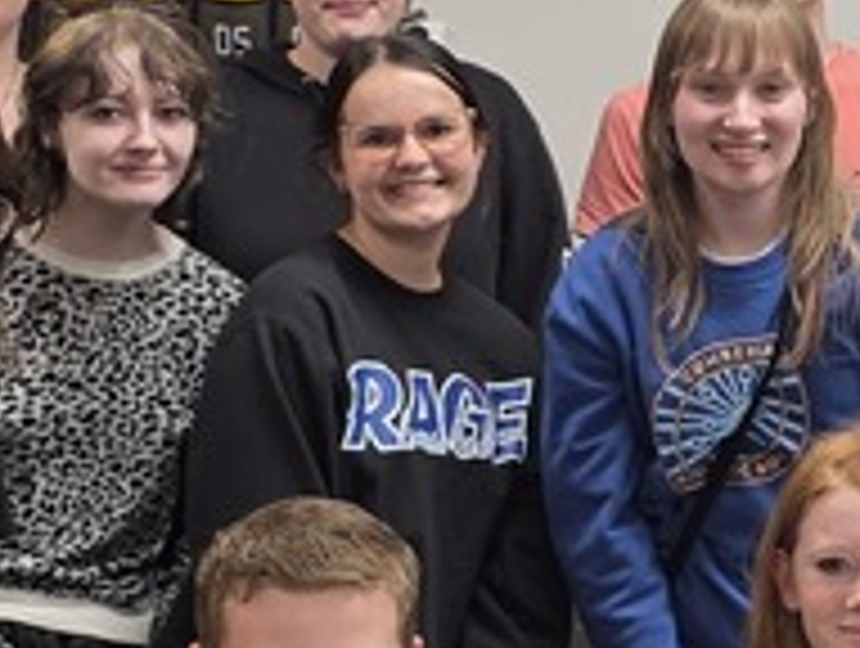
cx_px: 937
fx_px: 3062
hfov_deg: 15.6
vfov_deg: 12.1
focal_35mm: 123
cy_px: 279
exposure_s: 1/120
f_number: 1.7
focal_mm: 6.3
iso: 125
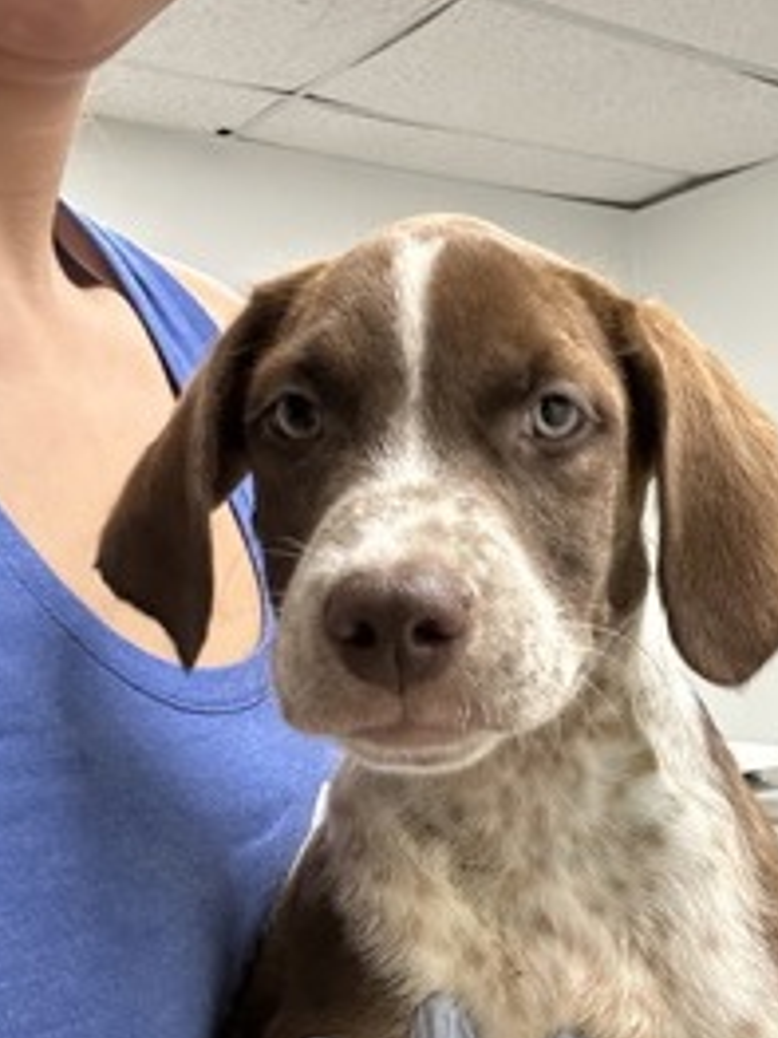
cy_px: 730
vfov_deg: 39.0
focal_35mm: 48
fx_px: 1440
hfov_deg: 29.7
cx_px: 594
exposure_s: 1/60
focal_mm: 2.69
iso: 125
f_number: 1.9
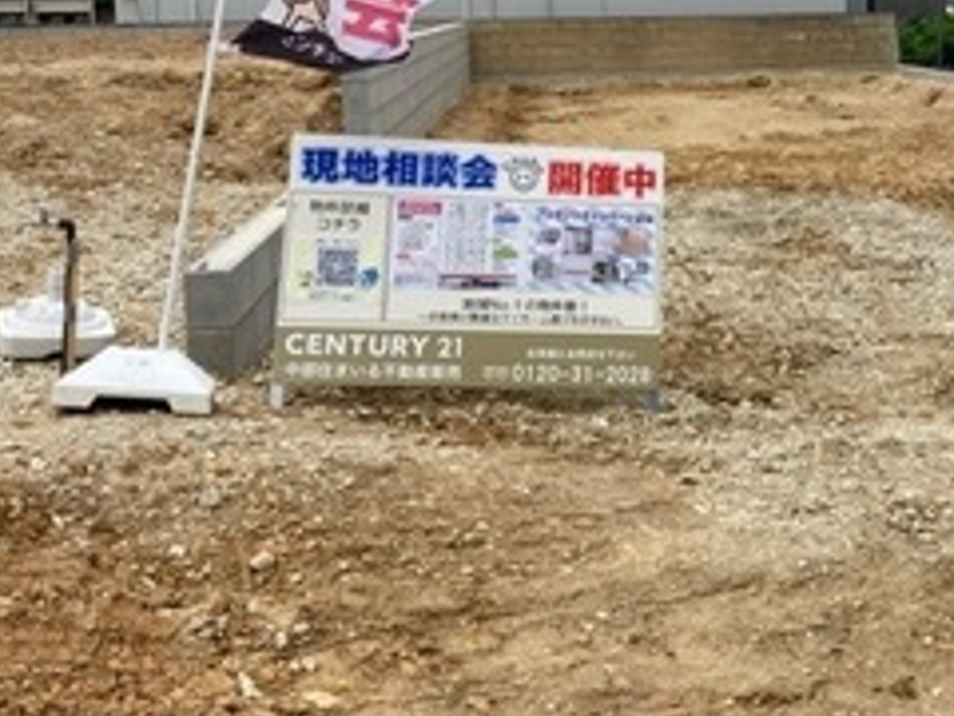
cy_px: 187
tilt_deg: -7.1
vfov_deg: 25.8
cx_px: 795
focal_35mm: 56
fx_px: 1543
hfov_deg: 33.1
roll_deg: +0.4
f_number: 1.8
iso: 20
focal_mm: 3.99
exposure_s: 1/1056
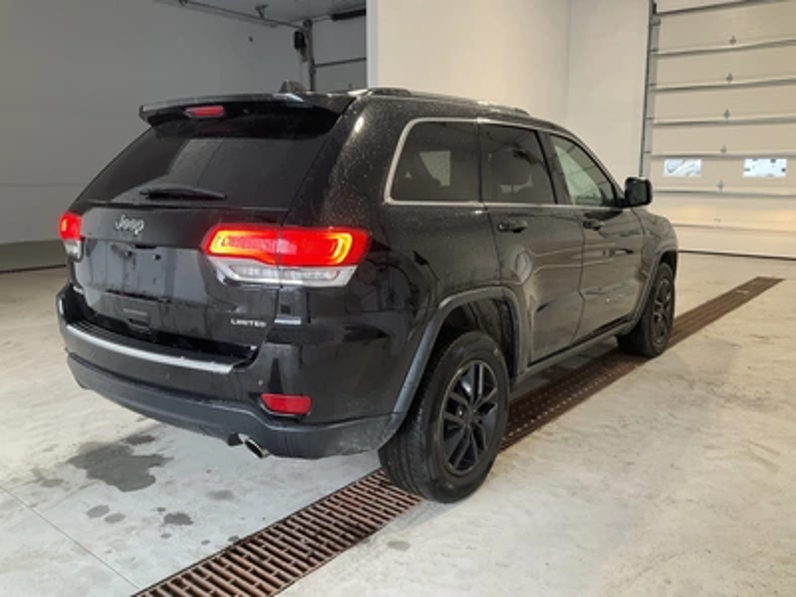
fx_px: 667
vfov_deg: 48.2
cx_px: 398
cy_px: 298
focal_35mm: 29
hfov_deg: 61.7
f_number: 1.8
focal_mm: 3
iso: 64
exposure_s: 1/65
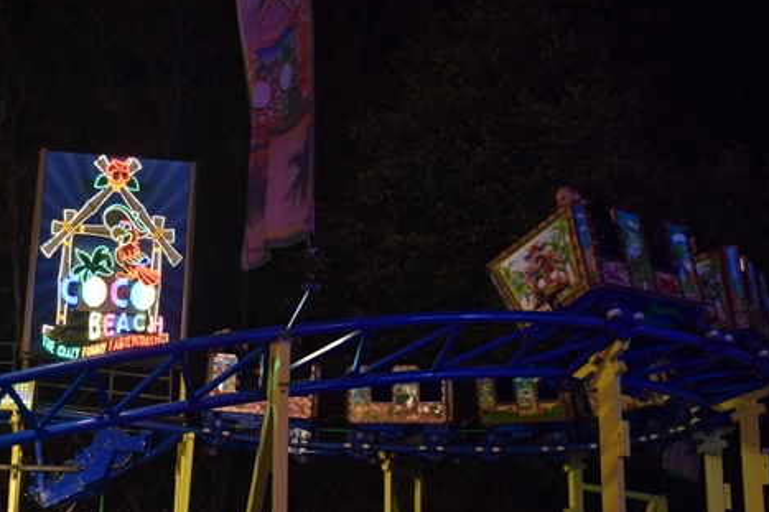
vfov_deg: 18.4
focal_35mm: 74
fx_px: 1580
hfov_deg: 27.3
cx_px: 354
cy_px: 272
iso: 800
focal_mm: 40
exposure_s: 1/80
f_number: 5
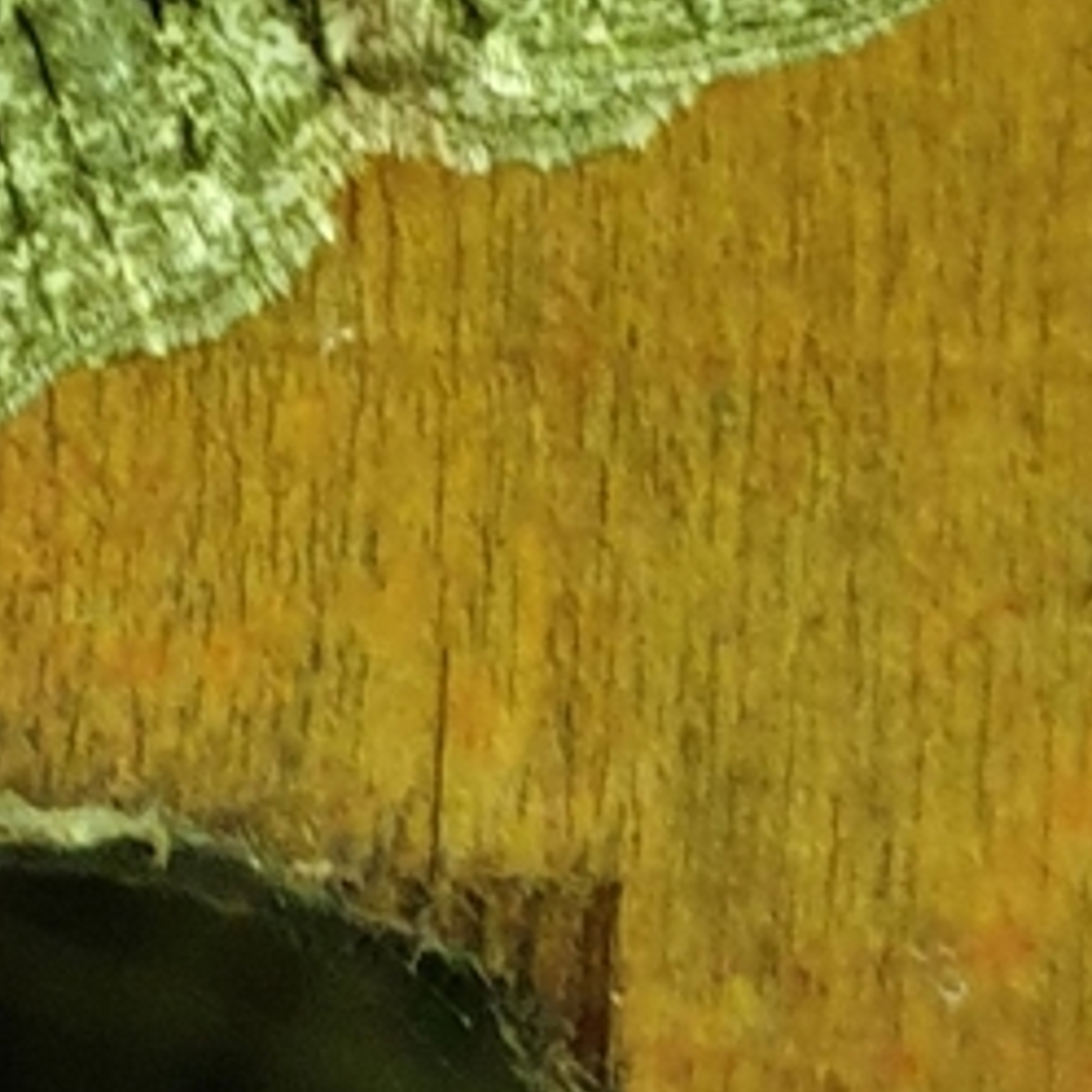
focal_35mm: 59
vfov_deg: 26.3
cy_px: -175
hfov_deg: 28.8
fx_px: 2106
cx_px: 344
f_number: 1.5
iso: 400
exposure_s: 1/10
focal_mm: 4.3
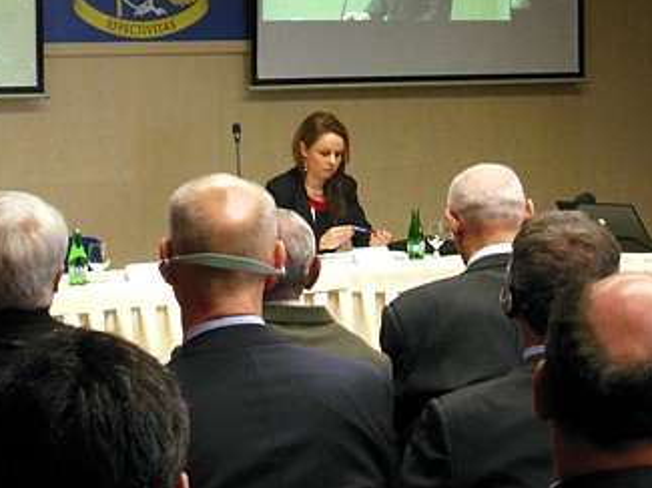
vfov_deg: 13.8
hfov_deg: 18.5
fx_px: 1994
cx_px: 435
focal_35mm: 106
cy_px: 82
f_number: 3.8
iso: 400
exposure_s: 1/80
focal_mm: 7.7
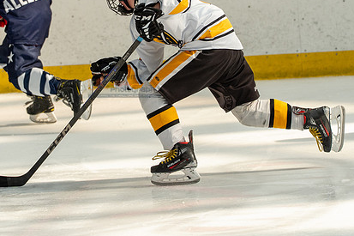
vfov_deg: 3.4
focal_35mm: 401
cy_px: 84
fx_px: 3941
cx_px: 134
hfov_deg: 5.1
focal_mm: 150
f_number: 3.5
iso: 800
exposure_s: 1/1600
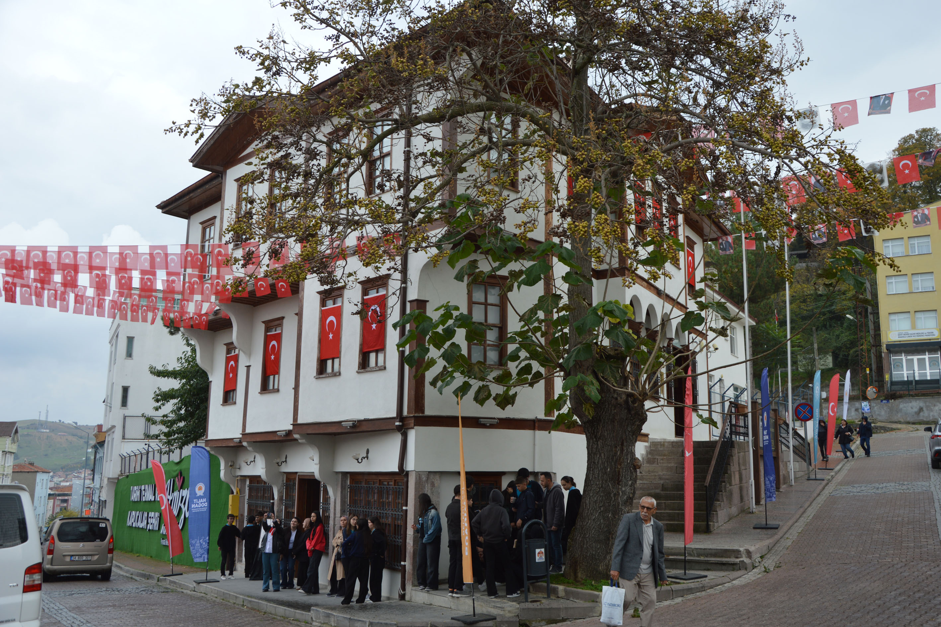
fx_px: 863
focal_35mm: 33
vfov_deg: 40.0
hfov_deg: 57.2
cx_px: 470
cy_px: 314
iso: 100
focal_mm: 22
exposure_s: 1/125
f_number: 5.6
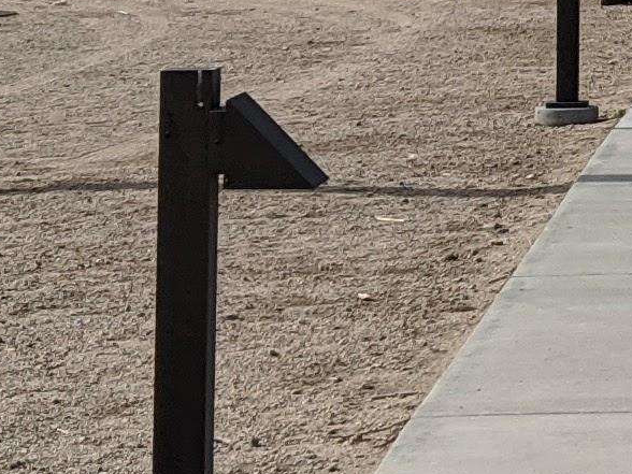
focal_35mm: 185
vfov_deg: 7.8
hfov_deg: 10.1
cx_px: 1137
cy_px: -364
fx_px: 3378
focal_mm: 4.44
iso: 53
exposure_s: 1/4673
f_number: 1.8
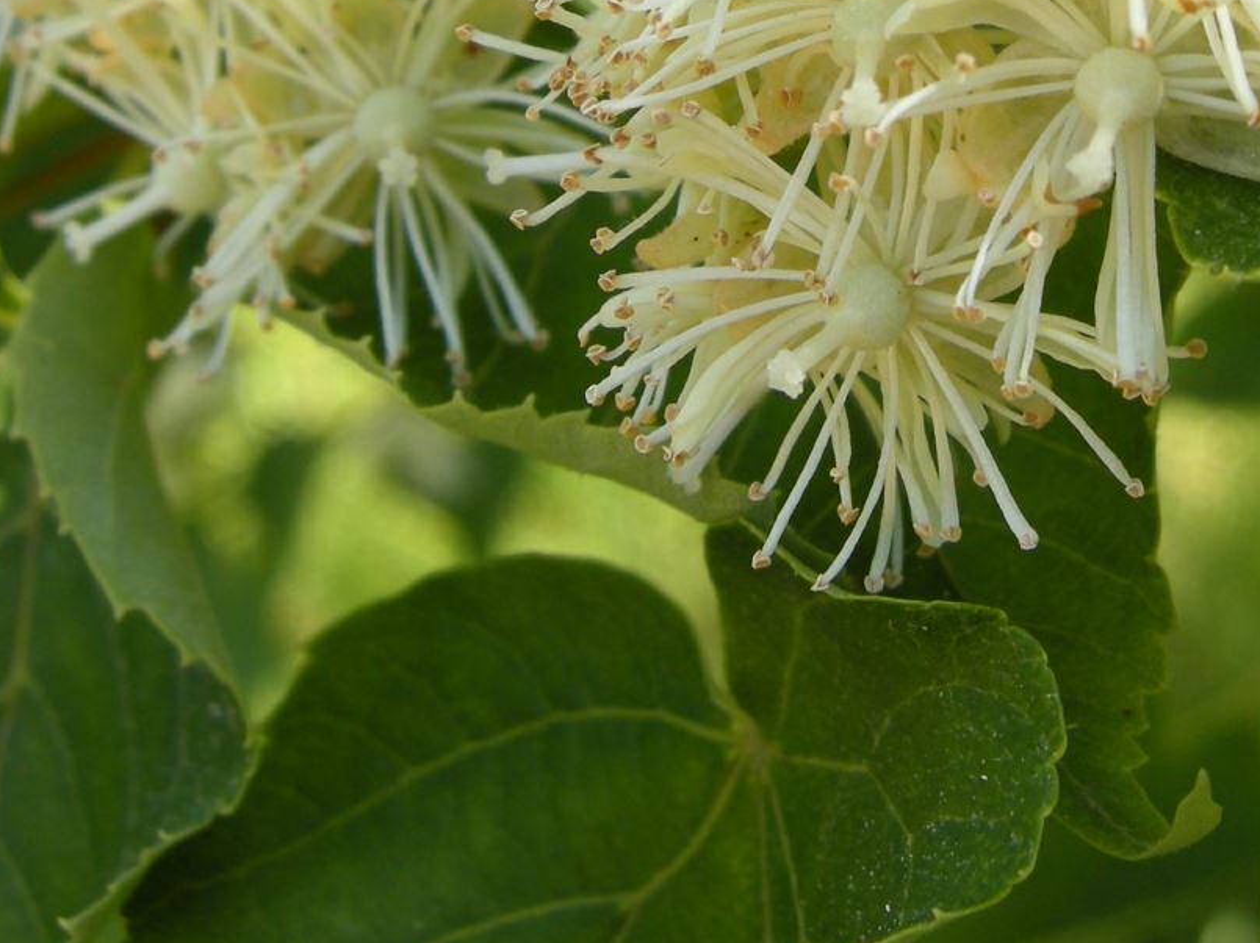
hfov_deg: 22.4
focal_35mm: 87
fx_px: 3165
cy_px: -47
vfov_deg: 16.5
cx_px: 850
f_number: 3.8
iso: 64
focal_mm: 7.5
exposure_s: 1/119
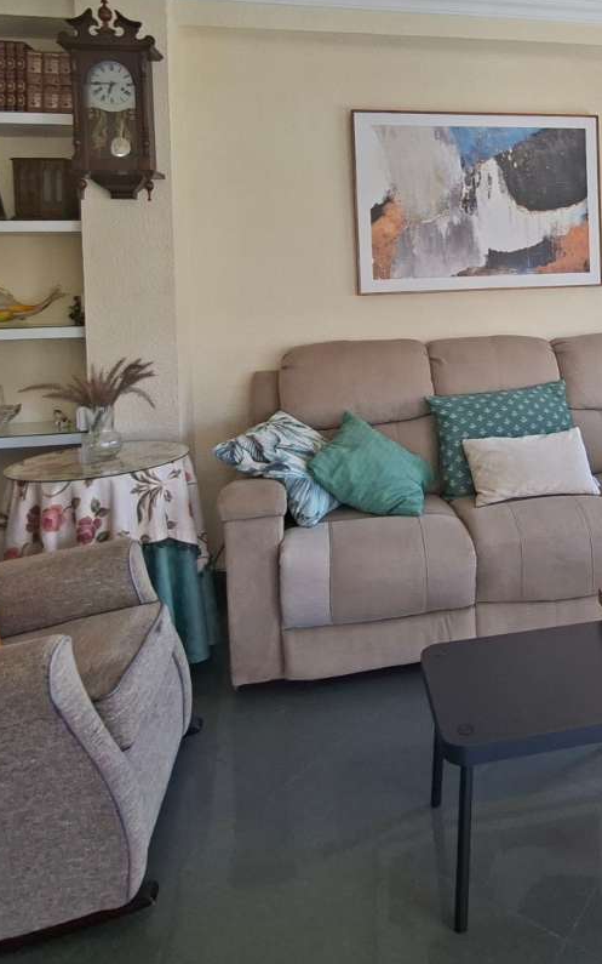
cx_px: 486
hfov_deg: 45.1
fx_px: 682
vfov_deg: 68.1
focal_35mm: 26
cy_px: 309
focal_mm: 1.74
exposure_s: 1/120
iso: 40
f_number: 2.2
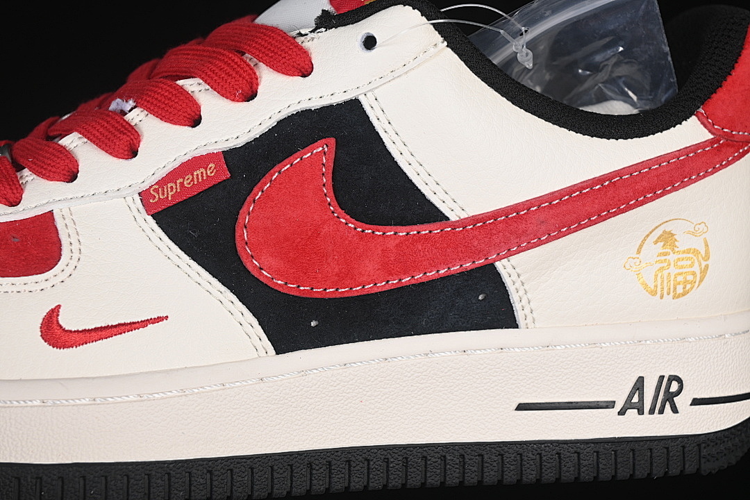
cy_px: 250
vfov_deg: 18.2
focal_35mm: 75
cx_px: 375
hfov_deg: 27.0
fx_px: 1562
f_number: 7.1
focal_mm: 50
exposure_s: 1/80
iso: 160
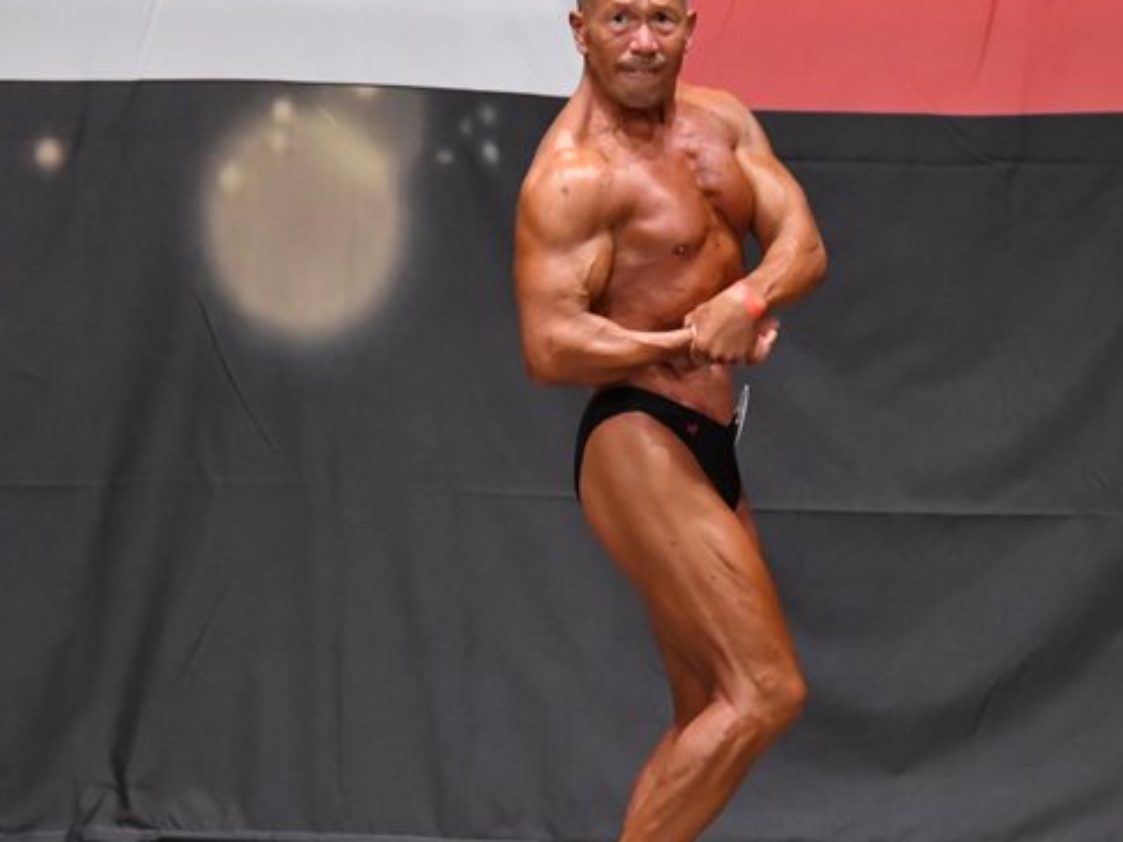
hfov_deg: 5.8
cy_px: 491
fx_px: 11157
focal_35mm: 344
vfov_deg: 4.3
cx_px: 638
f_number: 5.6
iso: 6400
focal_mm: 150
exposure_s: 1/400
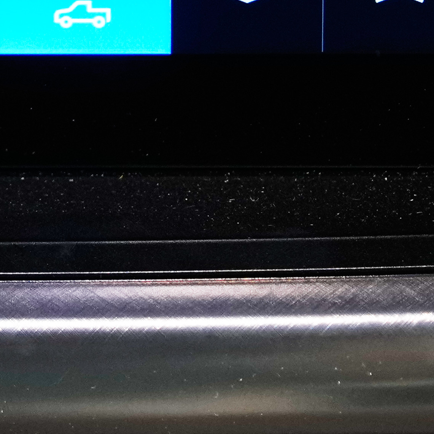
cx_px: -226
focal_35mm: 440
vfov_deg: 3.9
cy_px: -407
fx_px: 6241
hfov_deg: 4.0
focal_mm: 70
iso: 800
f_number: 2.8
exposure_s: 1/25
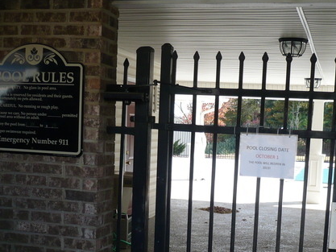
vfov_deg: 25.7
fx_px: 544
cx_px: 191
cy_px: 197
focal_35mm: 56
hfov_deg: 34.3
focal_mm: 5.8
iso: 100
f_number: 2.8
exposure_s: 1/320
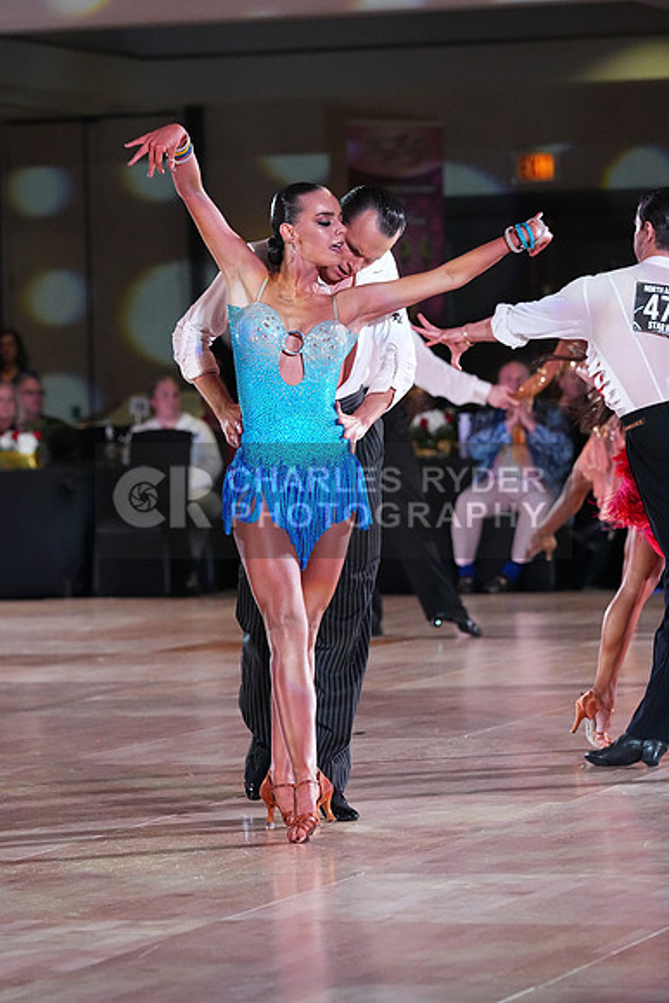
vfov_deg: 12.7
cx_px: 334
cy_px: 502
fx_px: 4513
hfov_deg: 8.5
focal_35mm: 162
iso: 8000
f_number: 5
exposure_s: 1/400
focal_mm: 162
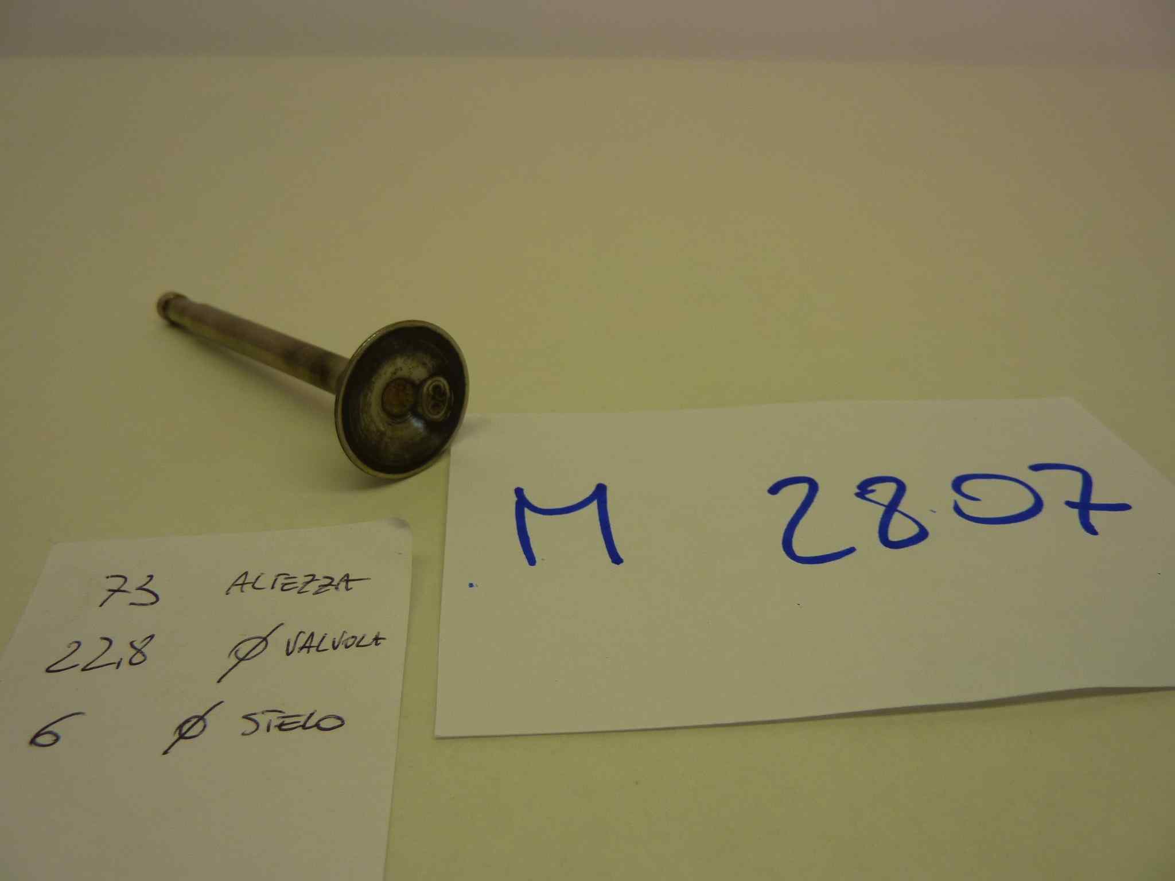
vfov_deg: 54.9
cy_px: 440
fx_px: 849
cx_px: 588
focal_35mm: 25
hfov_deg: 69.4
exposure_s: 1/80
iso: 80
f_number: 3.3
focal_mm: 4.1
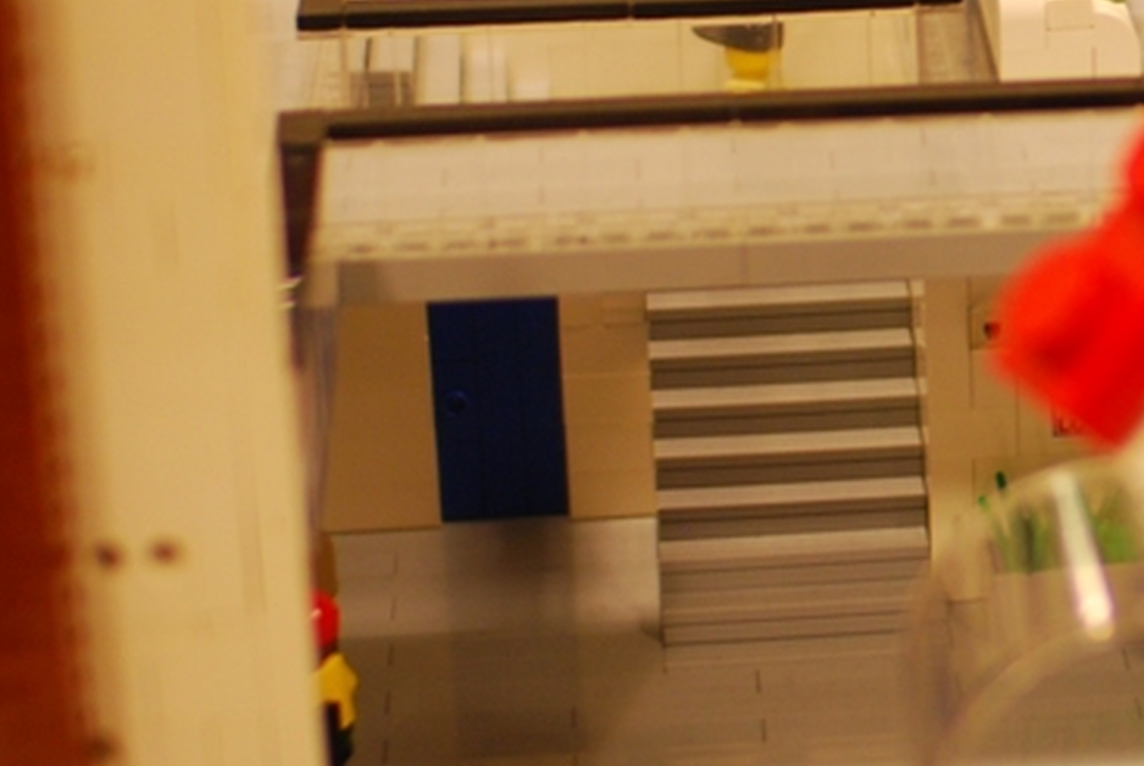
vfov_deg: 9.6
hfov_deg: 14.0
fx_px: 4550
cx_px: 1244
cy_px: 219
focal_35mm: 143
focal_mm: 30
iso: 180
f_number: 1.4
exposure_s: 1/60
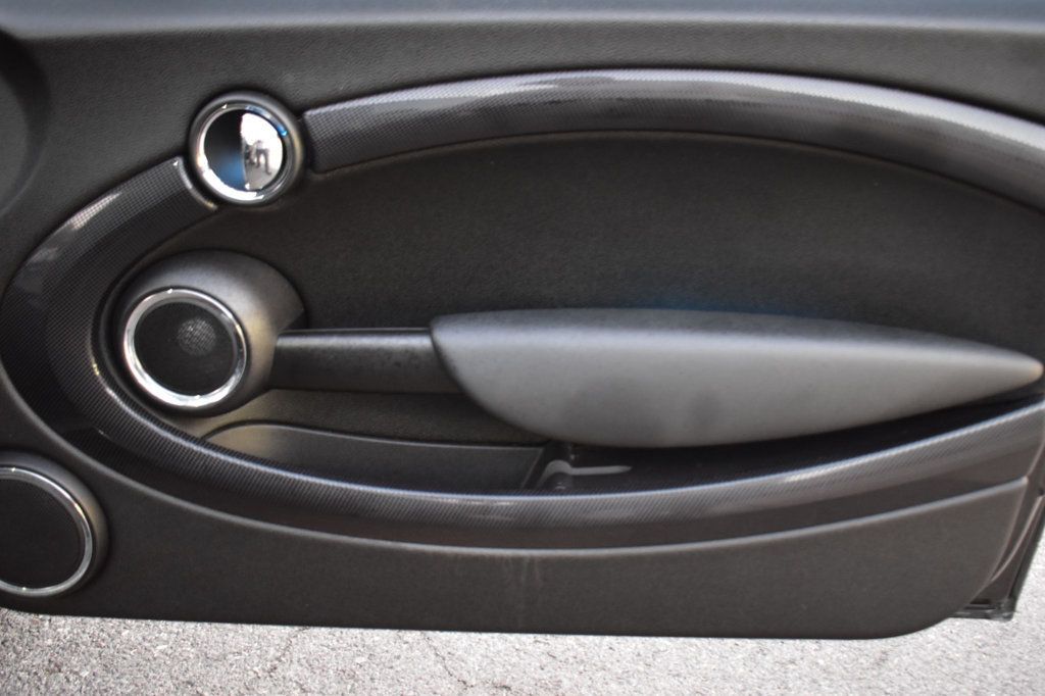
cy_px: 348
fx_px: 1045
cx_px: 522
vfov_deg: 36.8
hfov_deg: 53.1
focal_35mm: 36
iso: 1600
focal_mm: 24
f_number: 4
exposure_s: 1/3
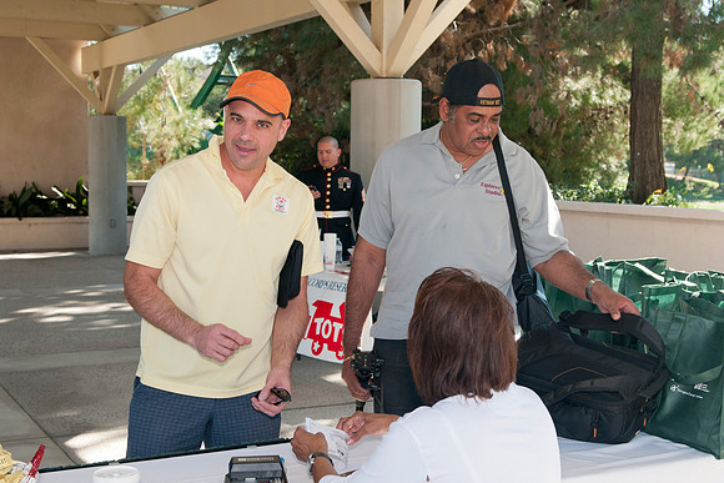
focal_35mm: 52
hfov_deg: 38.4
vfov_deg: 26.2
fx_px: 1040
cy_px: 235
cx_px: 342
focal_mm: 28
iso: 200
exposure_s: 1/80
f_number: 5
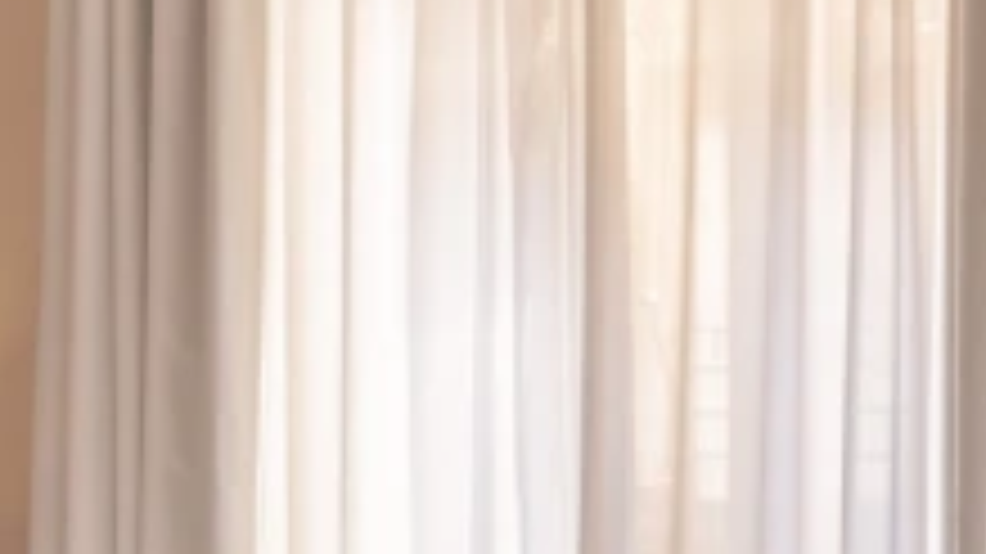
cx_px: 819
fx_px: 2404
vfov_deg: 13.0
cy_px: 554
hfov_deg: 22.8
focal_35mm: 92
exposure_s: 1.3
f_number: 16
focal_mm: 24
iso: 400
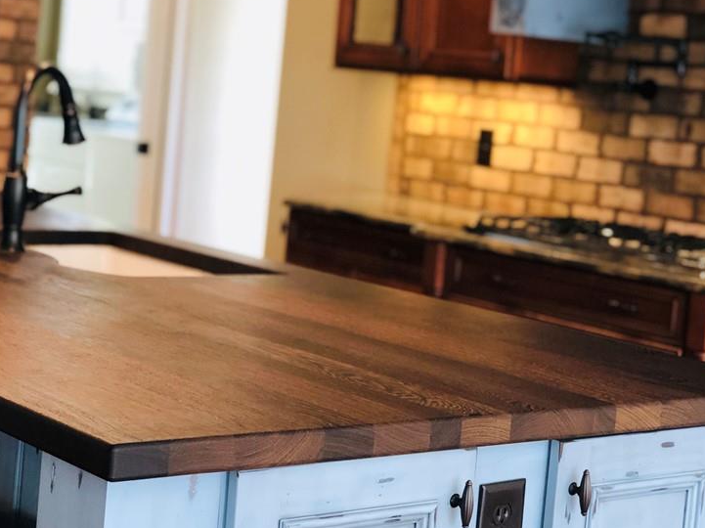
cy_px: 204
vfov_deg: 18.2
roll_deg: -5.5
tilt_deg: -5.8
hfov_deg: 24.1
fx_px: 1649
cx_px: 373
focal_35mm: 81
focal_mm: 6.6
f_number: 2.8
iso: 160
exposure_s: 1/30
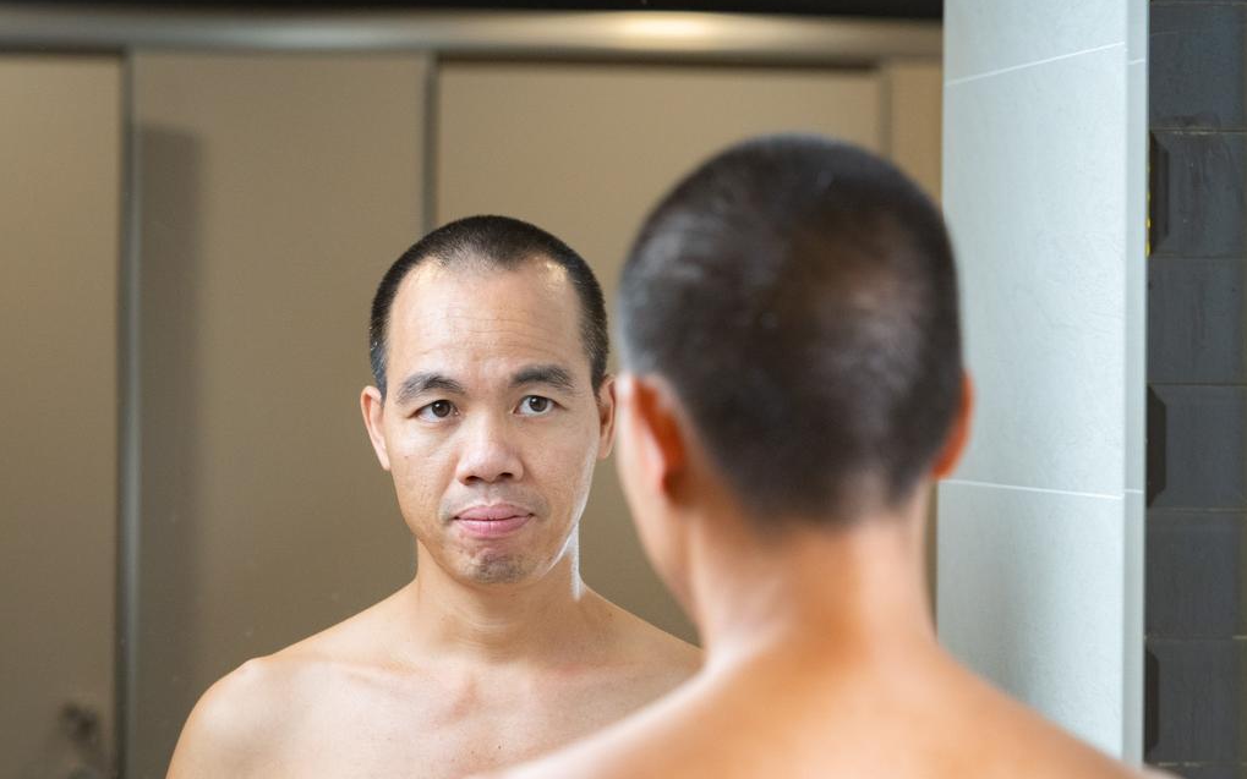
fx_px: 5064
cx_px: 625
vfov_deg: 8.8
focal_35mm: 149
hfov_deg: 14.0
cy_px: 394
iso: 2000
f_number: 4
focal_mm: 97
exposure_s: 1/160
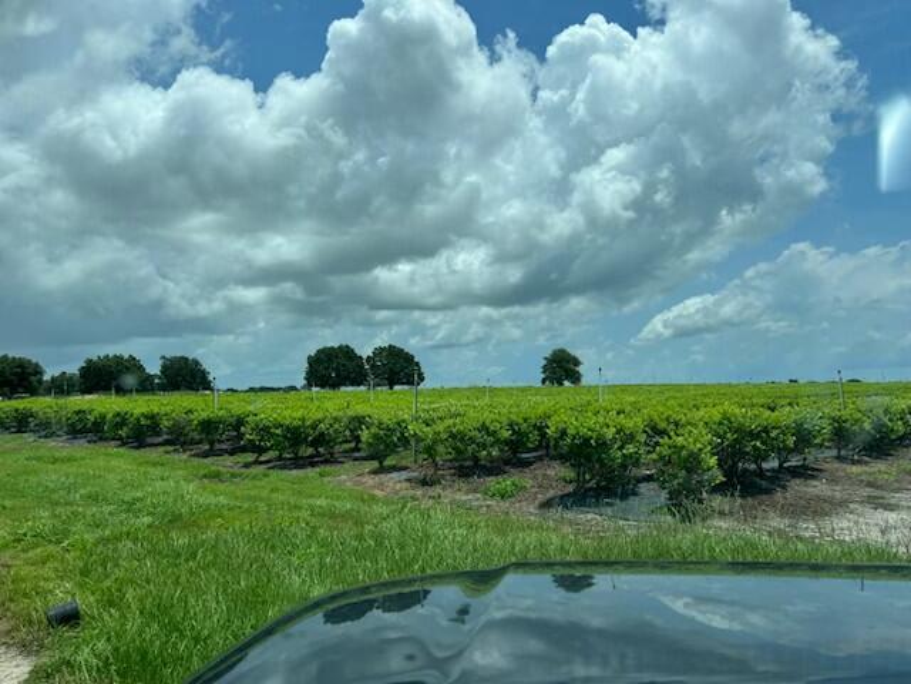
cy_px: 342
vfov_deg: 53.1
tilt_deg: +4.3
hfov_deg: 67.3
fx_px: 684
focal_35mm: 26
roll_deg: +1.1
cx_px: 456
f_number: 1.5
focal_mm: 5.7
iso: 50
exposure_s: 1/8000
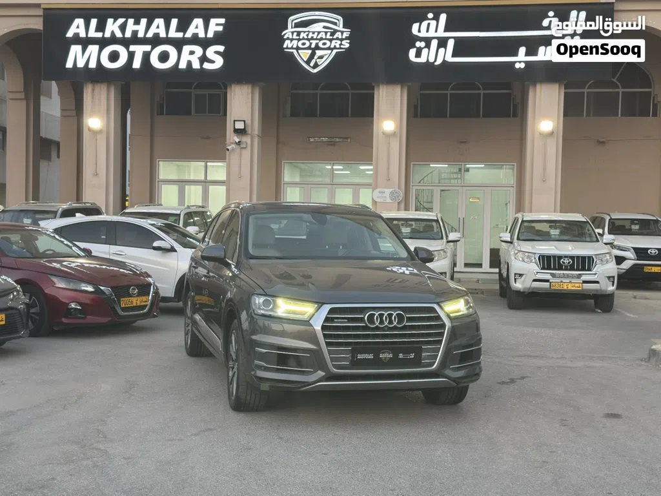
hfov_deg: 39.7
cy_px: 248
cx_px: 330
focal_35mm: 48
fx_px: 917
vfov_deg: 30.3
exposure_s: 1/95
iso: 80
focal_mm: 6.86
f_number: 1.78
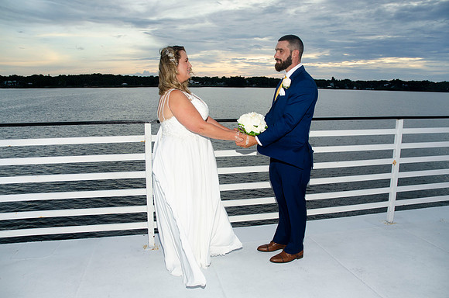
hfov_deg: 67.5
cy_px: 149
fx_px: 336
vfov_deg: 47.7
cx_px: 224
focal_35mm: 27
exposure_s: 1/100
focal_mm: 18
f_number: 5.6
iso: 200
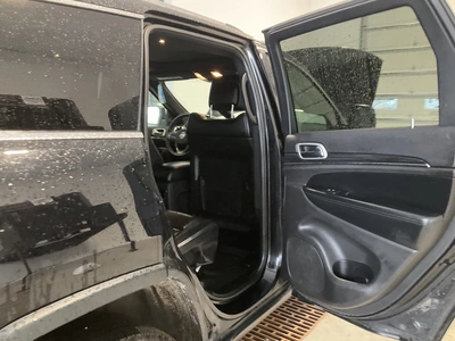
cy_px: 170
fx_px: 381
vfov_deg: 48.2
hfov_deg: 61.7
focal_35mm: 29
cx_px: 228
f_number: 1.8
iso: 320
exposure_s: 1/49
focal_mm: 3
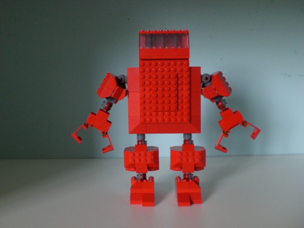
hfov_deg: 49.0
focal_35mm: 38
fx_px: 334
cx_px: 152
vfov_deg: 37.7
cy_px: 114
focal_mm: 6.3
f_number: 3.1
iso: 200
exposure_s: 1/80
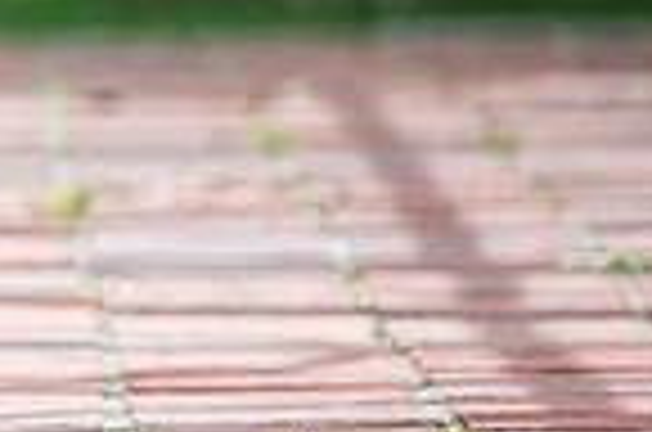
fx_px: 13481
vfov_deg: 1.8
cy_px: -29
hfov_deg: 2.8
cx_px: -640
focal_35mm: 746
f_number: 2.8
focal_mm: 175
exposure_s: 1/2500
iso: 640
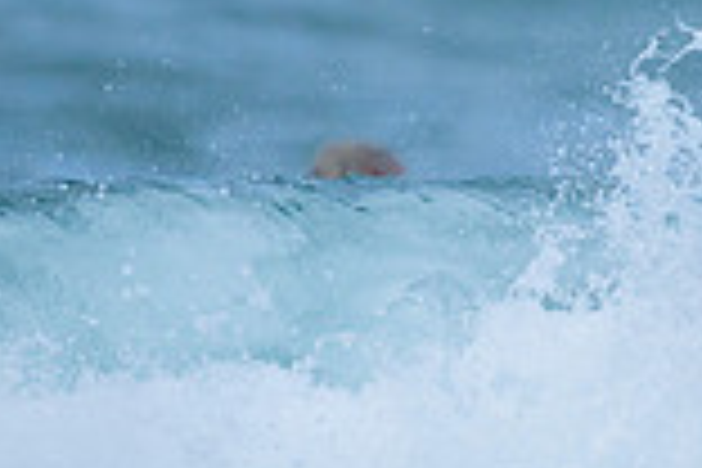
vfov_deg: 0.4
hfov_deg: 0.5
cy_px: 414
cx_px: 1032
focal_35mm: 3774
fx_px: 73587
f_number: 6.3
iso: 400
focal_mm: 800
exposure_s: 1/2000
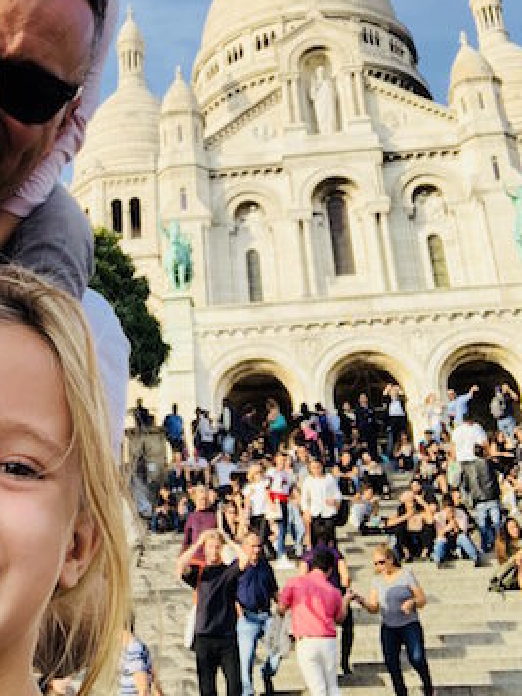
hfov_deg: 26.5
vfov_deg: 34.9
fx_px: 1086
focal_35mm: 54
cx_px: 105
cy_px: 190
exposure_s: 1/204
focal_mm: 2.87
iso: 20
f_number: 2.2
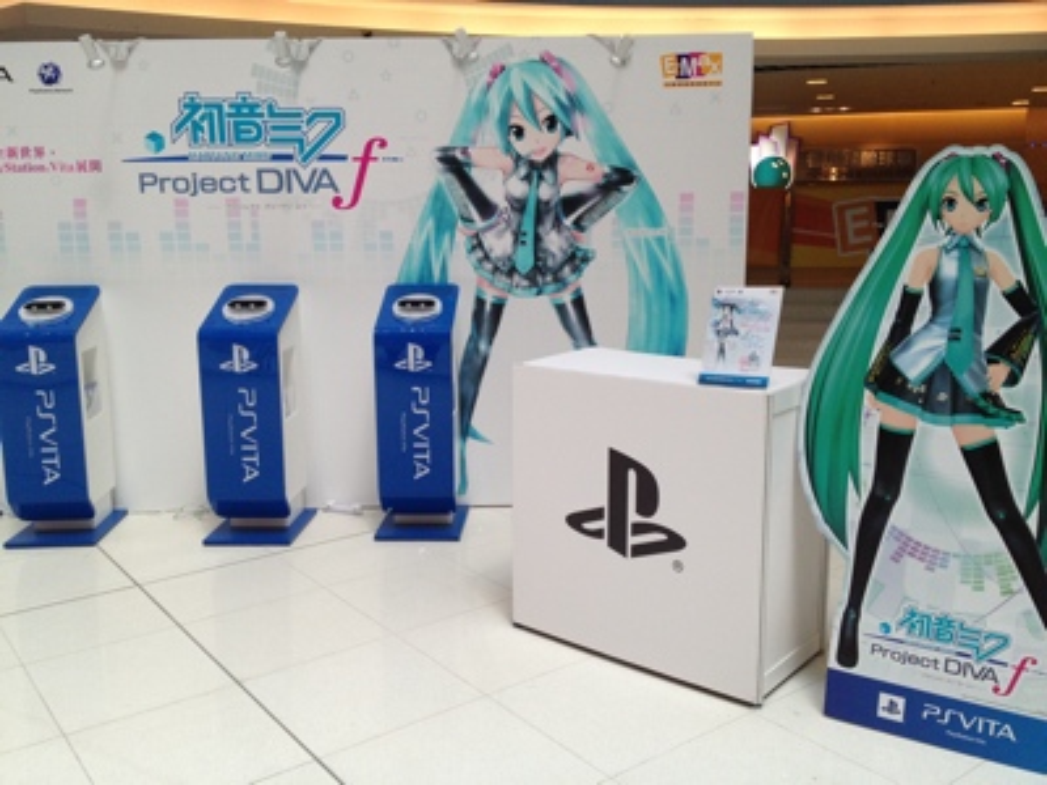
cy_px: 392
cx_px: 524
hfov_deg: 52.6
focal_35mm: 35
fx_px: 1059
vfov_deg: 40.7
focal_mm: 4.28
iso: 100
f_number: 2.4
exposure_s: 1/120
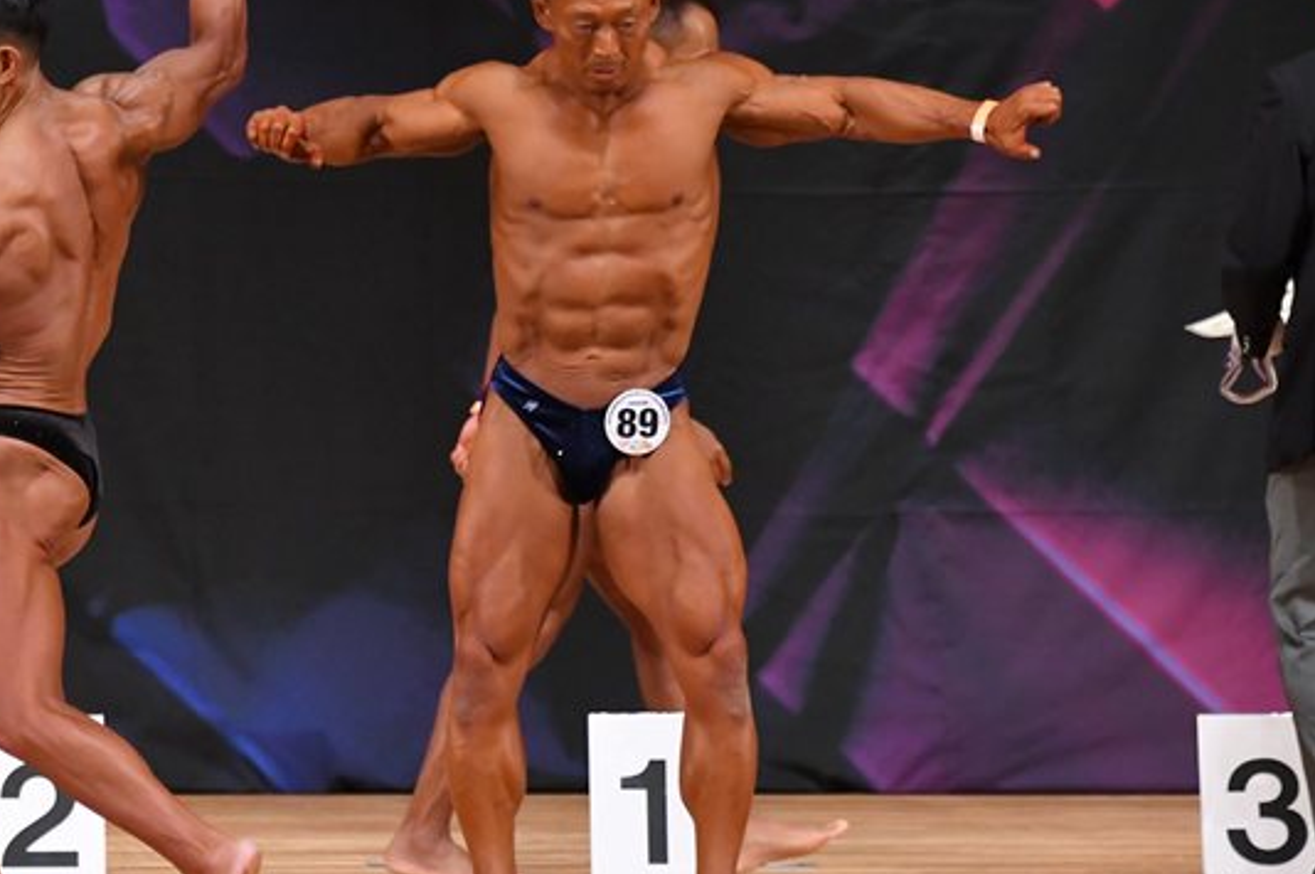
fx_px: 14305
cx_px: 442
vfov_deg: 3.5
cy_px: 387
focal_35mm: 392
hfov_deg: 5.3
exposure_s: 1/400
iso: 4500
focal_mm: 180
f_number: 5.6
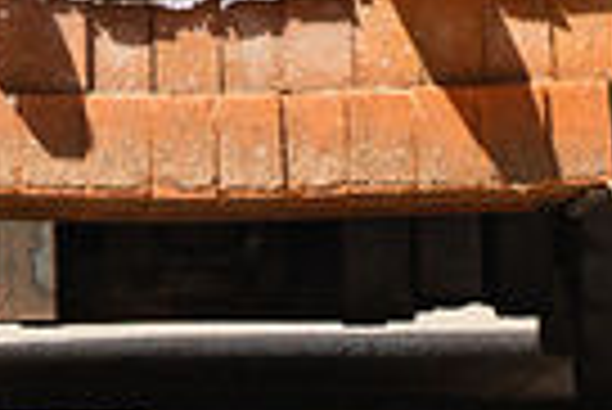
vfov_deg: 1.2
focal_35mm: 1132
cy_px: -592
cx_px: -706
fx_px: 19264
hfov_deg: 1.8
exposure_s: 1/200
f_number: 4.5
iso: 160
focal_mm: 150
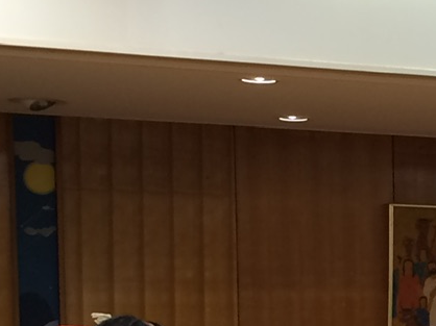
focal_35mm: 147
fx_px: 1850
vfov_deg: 9.9
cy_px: 429
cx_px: 800
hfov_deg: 12.3
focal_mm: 4.12
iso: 40
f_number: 2.2
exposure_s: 1/30
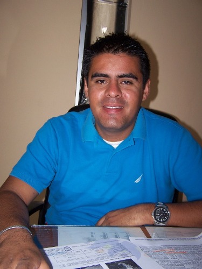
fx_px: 296
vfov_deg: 49.0
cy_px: 134
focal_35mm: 38
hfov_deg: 37.7
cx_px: 101
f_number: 2.8
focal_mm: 6.3
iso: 80
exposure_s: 1/60
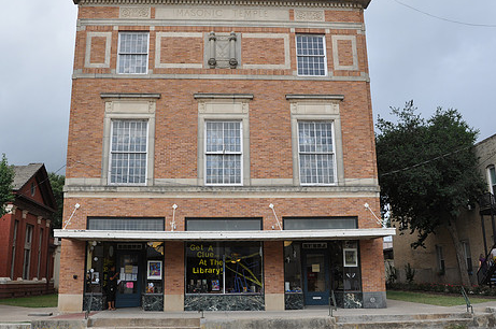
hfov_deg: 55.8
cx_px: 226
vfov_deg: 38.7
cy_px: 144
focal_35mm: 34
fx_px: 468
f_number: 7.1
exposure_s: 1/200
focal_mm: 18
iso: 200
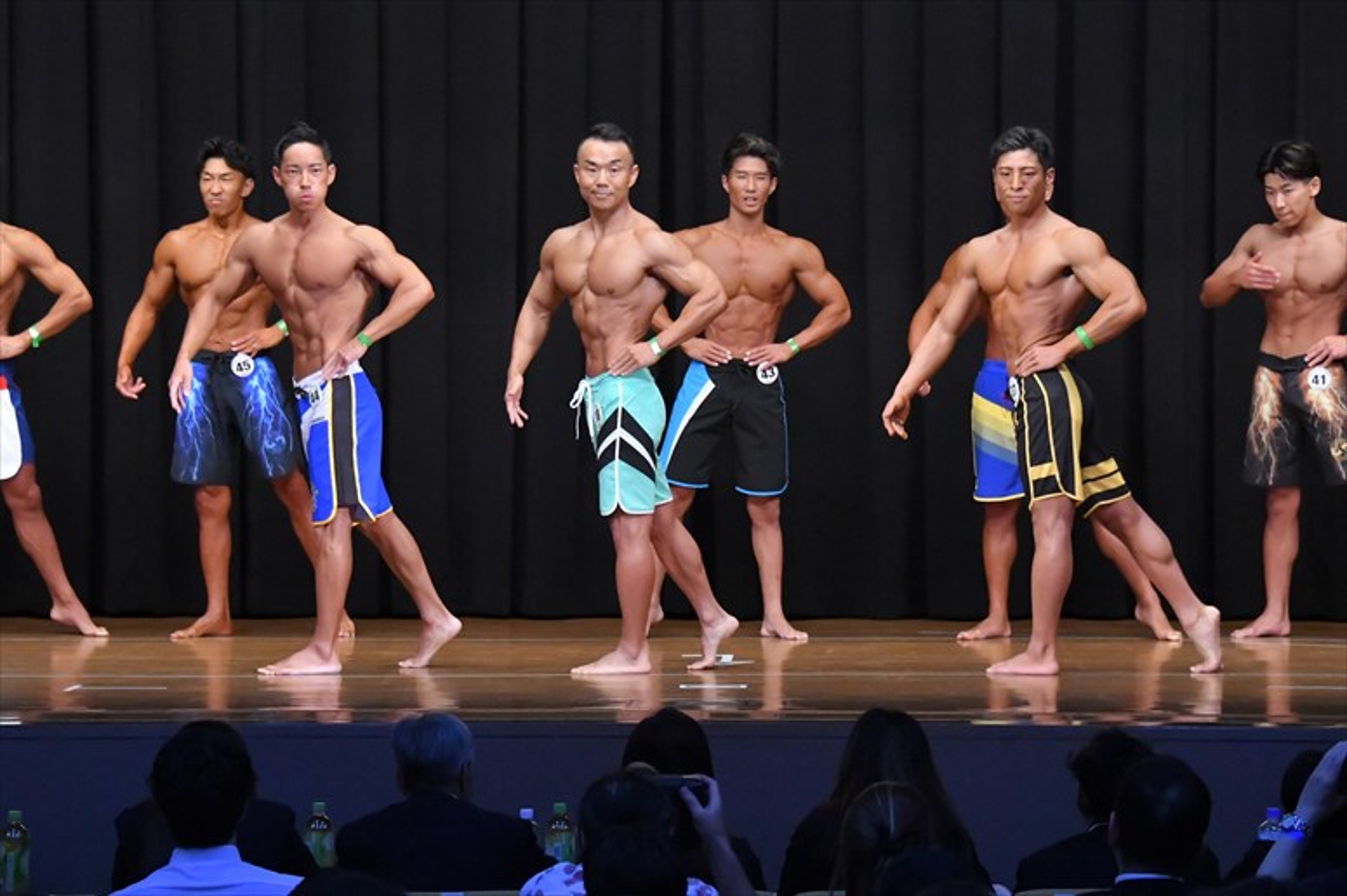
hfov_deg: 12.2
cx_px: 674
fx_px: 6283
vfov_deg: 8.2
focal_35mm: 168
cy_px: 448
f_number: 5.6
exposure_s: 1/400
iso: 8000
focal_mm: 112
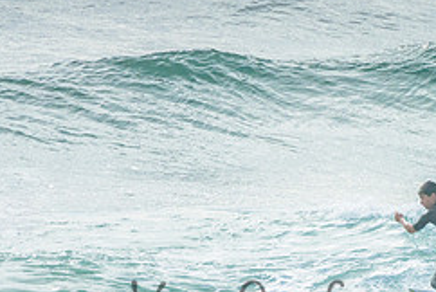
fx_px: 14223
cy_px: 238
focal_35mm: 1173
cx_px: 411
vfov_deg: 1.2
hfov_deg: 1.8
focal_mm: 400
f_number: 16
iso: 800
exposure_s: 1/1600
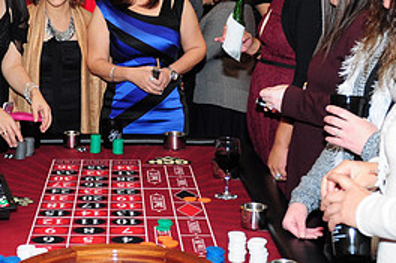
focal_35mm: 79
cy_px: 101
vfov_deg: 17.2
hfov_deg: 25.5
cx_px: 123
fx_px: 867
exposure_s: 1/60
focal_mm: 24
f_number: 4
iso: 800
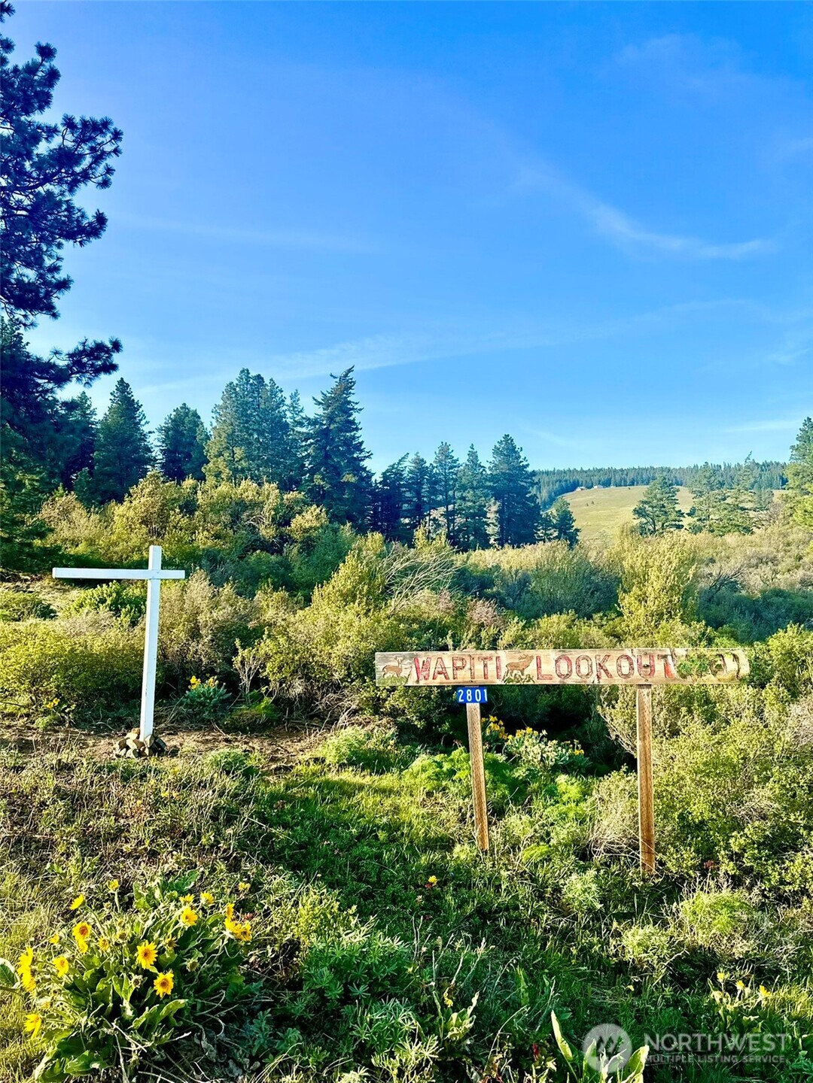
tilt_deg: +4.2
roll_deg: +1.9
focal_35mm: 24
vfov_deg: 71.6
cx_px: 406
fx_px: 752
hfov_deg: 56.8
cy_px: 542
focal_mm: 6.76
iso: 80
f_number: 1.78
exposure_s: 1/2331
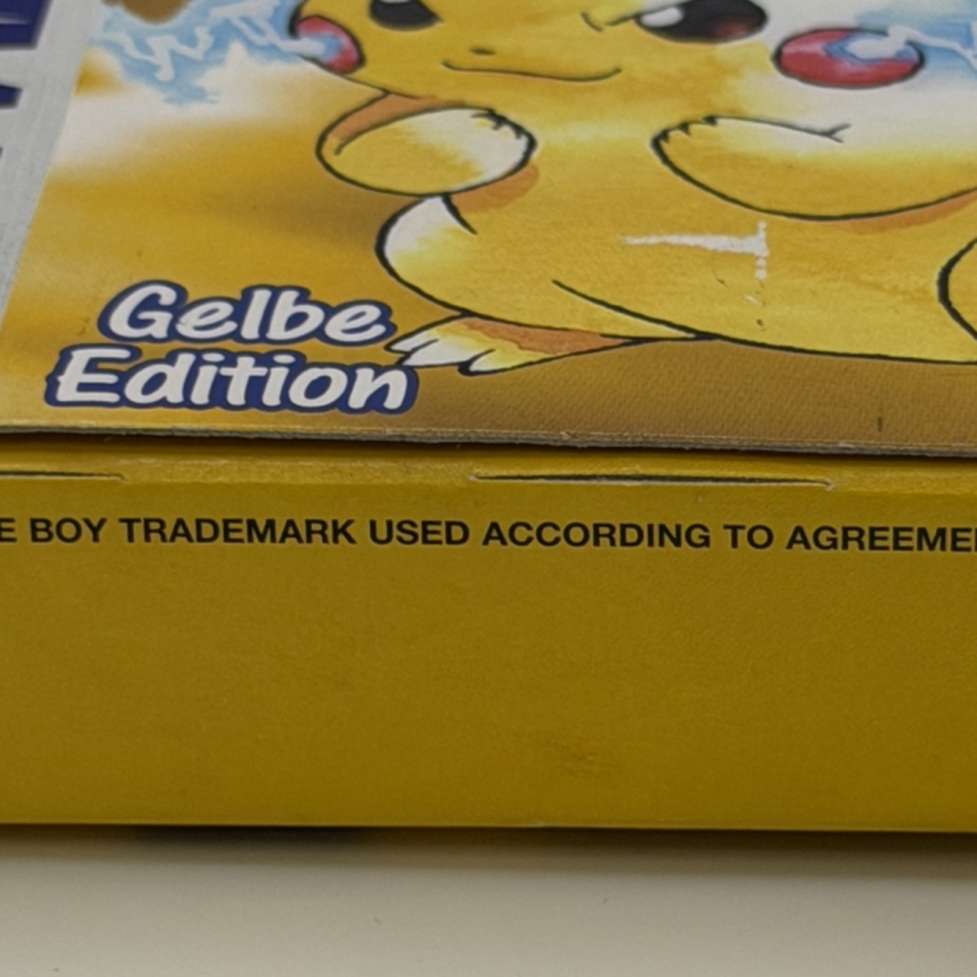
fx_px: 5588
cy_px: 566
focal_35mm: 175
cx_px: 650
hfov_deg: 10.0
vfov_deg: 10.0
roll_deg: +0.2
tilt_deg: -30.8
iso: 64
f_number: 1.78
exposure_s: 1/484
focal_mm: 6.76
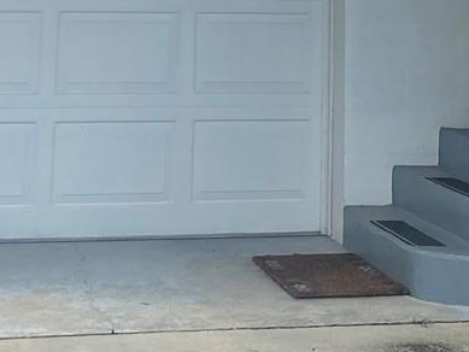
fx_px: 1450
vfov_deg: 12.4
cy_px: -327
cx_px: 263
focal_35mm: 107
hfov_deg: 18.4
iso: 32
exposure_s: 1/1898
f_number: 1.8
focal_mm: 4.25
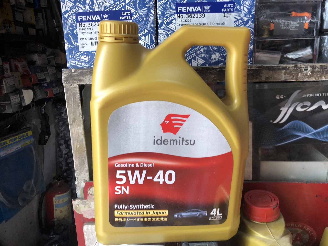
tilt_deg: -14.6
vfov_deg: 49.7
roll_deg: -1.1
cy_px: 123
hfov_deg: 63.4
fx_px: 265
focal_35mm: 28
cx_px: 164
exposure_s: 1/24
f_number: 1.8
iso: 40
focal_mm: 4
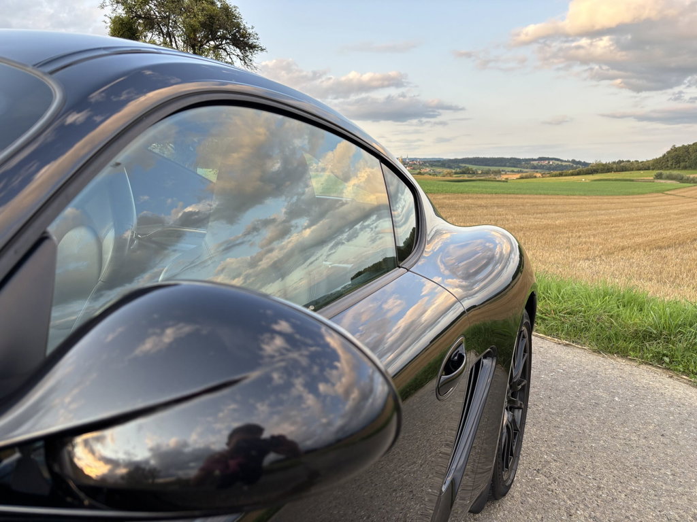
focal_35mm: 26
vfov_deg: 53.1
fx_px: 524
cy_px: 261
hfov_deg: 67.3
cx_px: 348
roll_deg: +0.8
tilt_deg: -10.2
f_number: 1.6
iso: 50
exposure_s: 1/279
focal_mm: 5.96
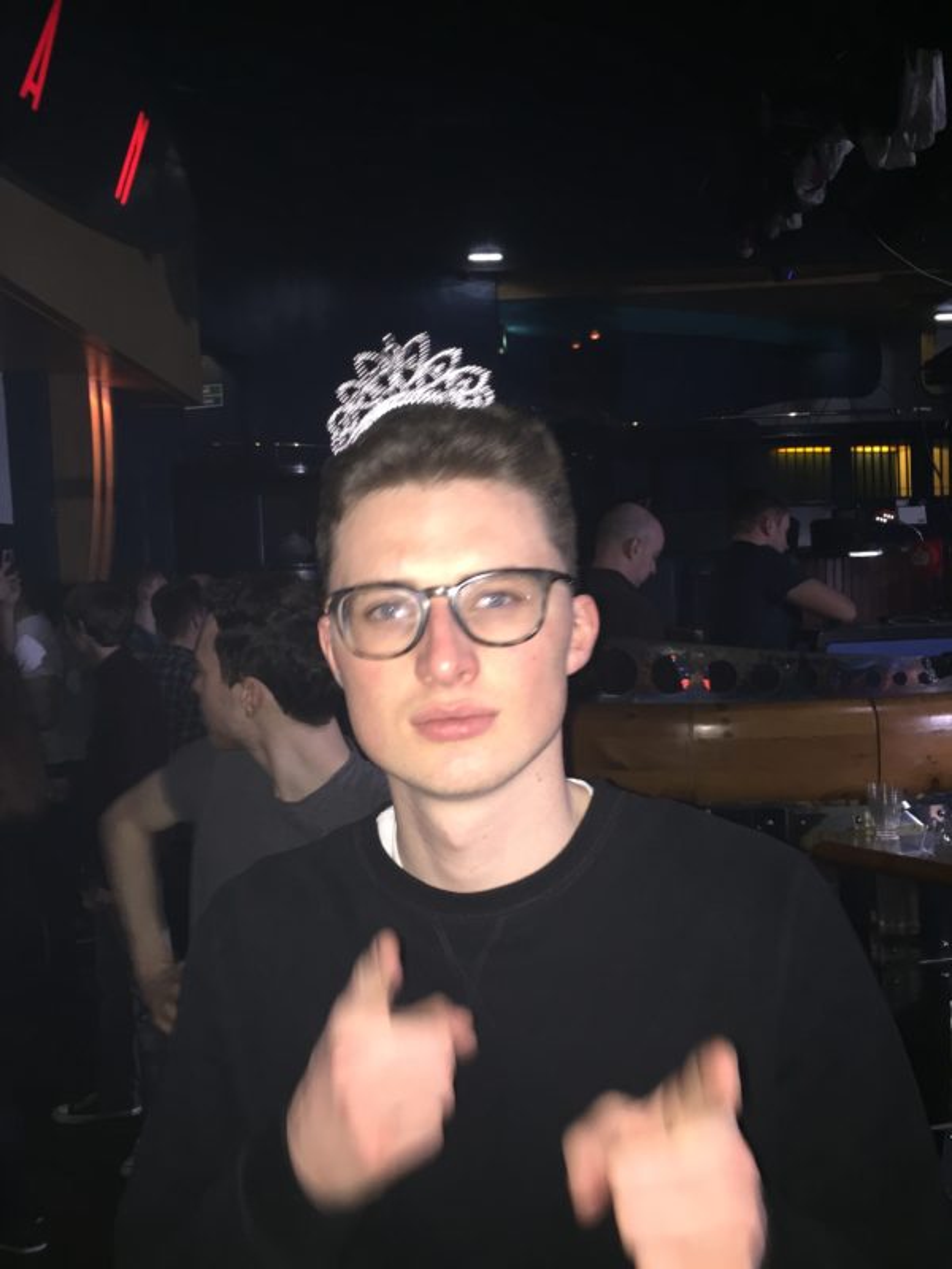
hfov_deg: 48.2
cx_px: 476
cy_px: 634
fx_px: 1063
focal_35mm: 29
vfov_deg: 61.7
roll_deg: +2.3
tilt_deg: -1.5
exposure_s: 1/17
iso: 125
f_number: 2.2
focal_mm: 4.15
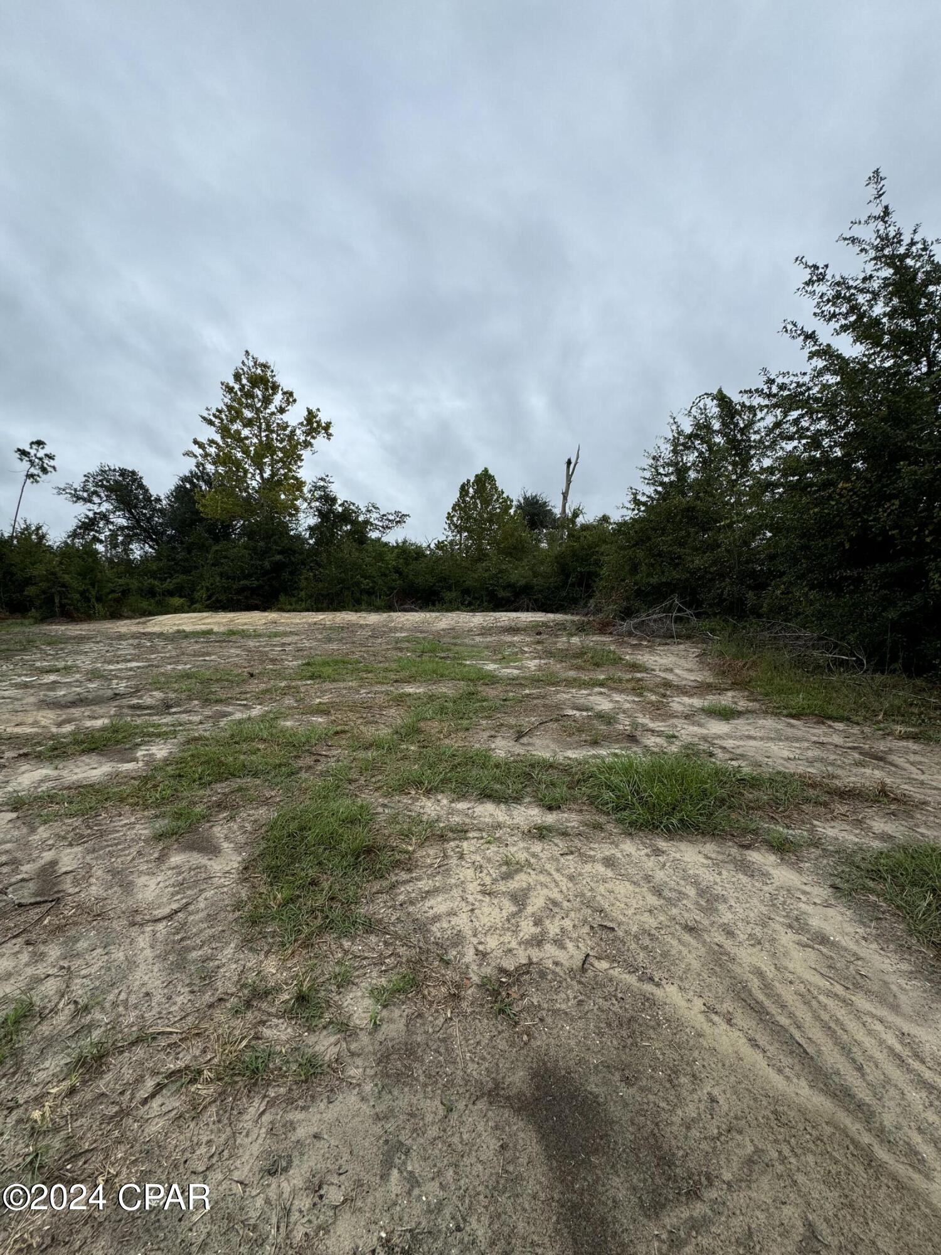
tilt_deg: -4.2
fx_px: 507
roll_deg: -1.1
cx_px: 470
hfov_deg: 85.7
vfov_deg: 102.1
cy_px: 628
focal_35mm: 14
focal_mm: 2.22
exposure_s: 1/1110
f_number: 2.2
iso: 40
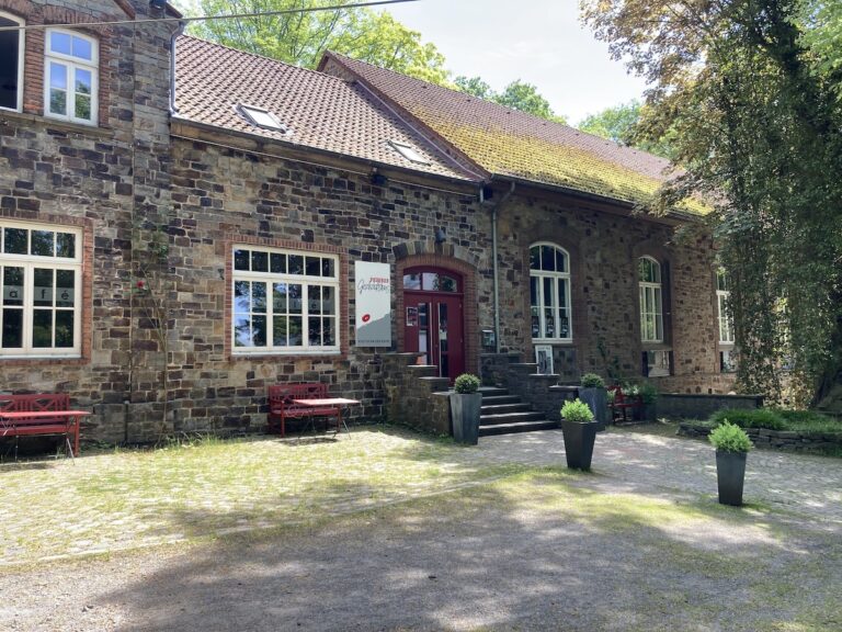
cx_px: 421
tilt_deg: +8.1
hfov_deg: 63.4
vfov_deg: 49.7
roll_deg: +1.5
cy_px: 316
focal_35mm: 28
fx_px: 681
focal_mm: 3.99
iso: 20
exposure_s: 1/196
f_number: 1.8
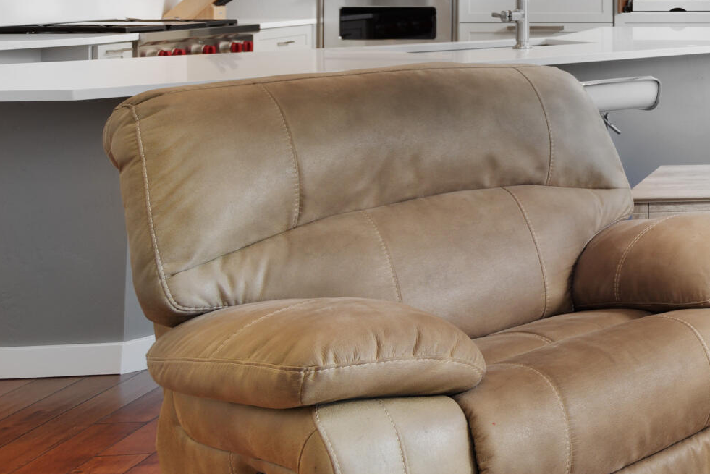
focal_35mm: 52
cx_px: 1065
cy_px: 5
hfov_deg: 27.0
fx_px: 1026
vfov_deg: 24.8
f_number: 7.1
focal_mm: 17
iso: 125
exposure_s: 1/30
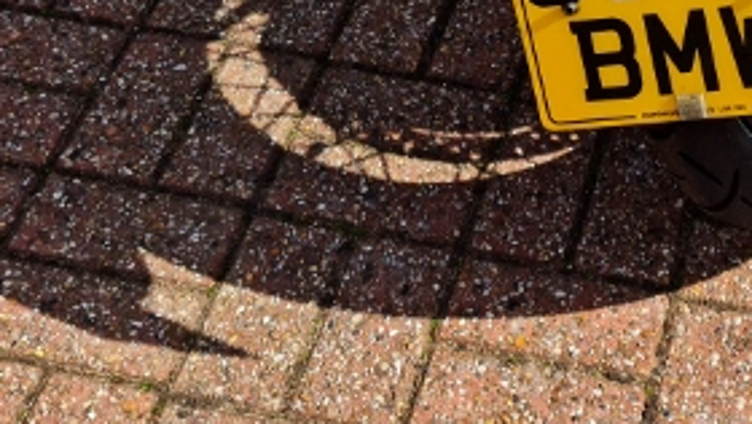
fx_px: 1676
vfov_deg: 13.6
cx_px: 701
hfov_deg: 24.4
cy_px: -212
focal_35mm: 84
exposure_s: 1/667
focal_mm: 5.9
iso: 25
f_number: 2
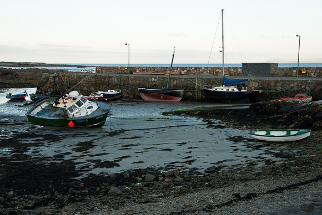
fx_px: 389
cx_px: 161
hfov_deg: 44.9
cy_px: 108
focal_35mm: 44
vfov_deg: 30.9
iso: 400
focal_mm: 29
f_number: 8
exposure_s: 1/250
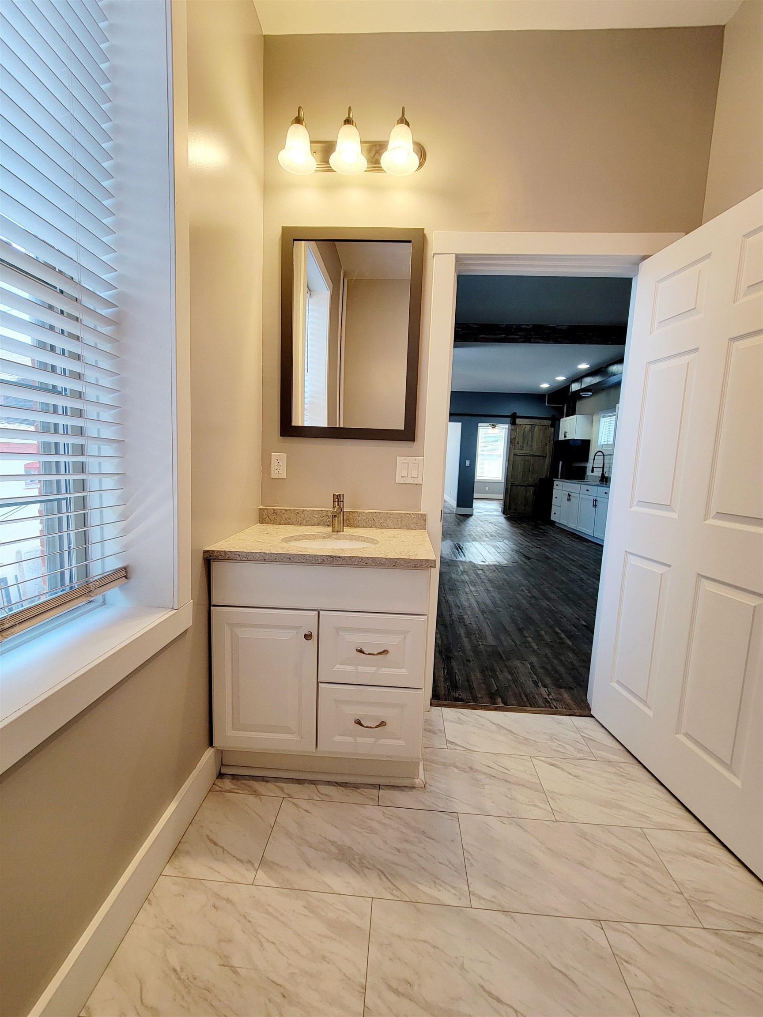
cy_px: 508
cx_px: 382
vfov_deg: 106.2
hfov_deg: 89.9
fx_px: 382
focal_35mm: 13
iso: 64
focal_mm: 2.2
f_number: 2.2
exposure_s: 1/60.2
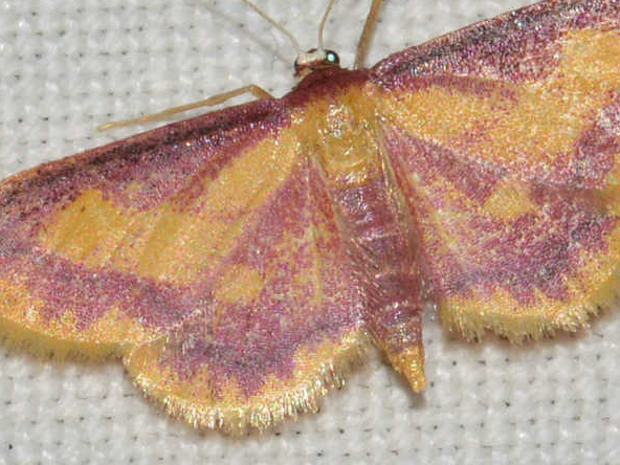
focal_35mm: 234
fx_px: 4191
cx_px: 358
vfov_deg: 6.3
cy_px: 180
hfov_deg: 8.5
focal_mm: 100
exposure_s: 1/200
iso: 200
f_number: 20
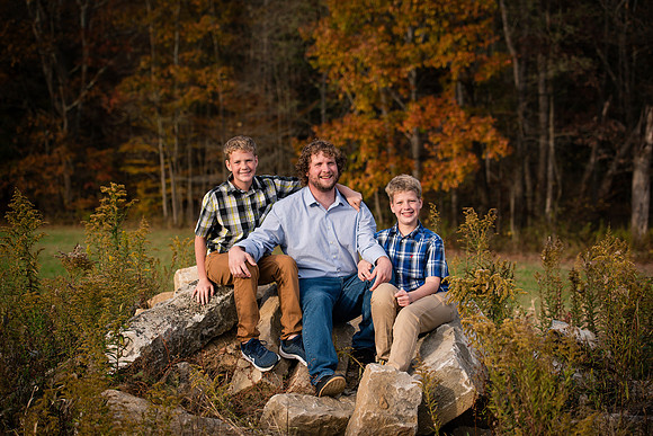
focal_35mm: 70
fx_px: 1270
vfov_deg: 19.5
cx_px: 326
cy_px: 218
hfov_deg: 28.8
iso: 450
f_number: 3.5
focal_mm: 70
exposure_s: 1/2000
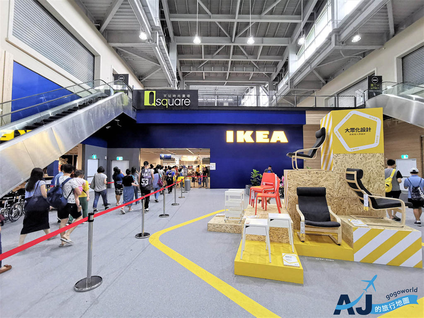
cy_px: 159
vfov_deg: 74.7
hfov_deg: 91.0
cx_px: 212
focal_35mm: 17
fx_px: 208
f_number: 2.2
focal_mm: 2.26
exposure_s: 1/120
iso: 320
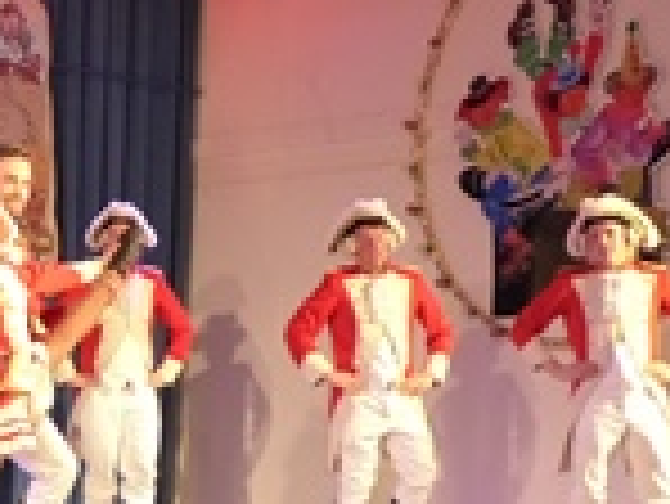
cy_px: 387
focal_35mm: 113
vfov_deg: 13.1
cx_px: -162
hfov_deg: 16.6
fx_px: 2189
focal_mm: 7.6
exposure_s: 1/80
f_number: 2.8
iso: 800
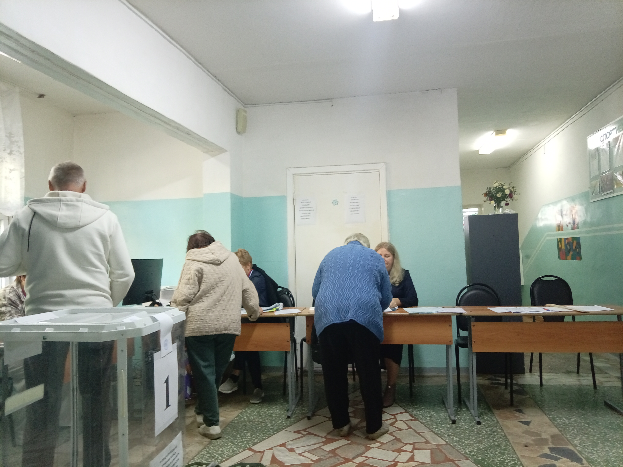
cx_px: 312
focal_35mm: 25
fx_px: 450
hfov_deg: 69.4
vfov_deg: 54.8
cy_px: 234
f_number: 1.8
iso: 467
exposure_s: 1/25
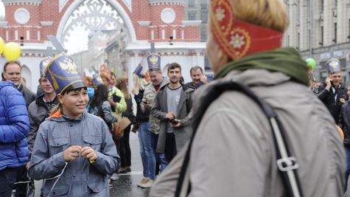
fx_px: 687
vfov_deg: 16.2
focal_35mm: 74
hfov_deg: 28.5
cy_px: 145
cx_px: 134
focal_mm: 48
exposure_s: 1/400
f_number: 4
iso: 400
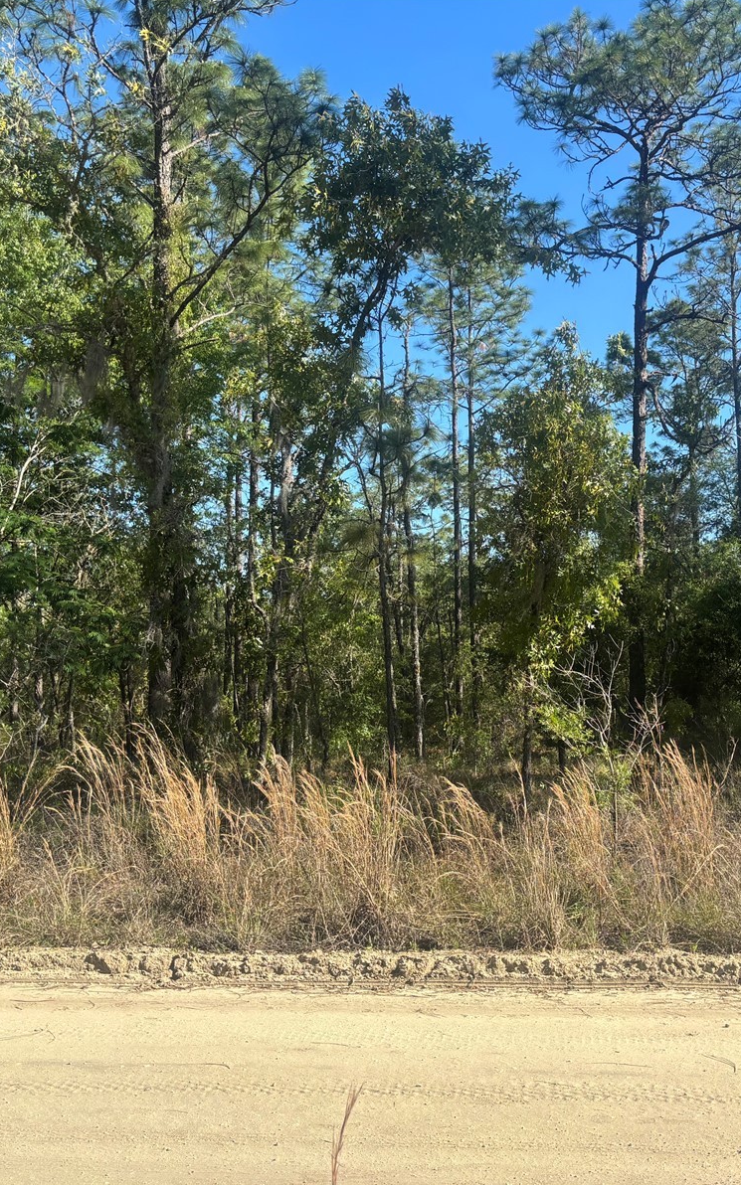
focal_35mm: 37
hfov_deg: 34.1
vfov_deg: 52.7
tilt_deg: +4.4
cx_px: 490
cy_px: 590
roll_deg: +0.6
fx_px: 1196
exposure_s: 1/1721
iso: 50
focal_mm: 5.96
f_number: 1.6
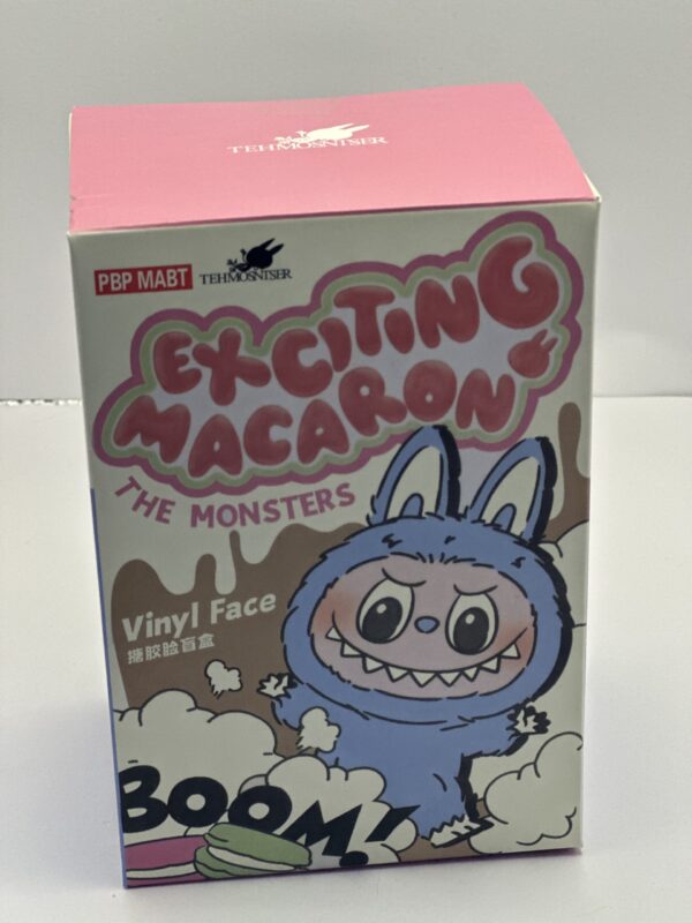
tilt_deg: -23.1
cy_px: 462
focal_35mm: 77
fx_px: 2052
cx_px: 346
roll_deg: -0.2
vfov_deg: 25.3
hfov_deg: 19.1
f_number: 2.8
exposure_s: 1/121
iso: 250
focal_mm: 9
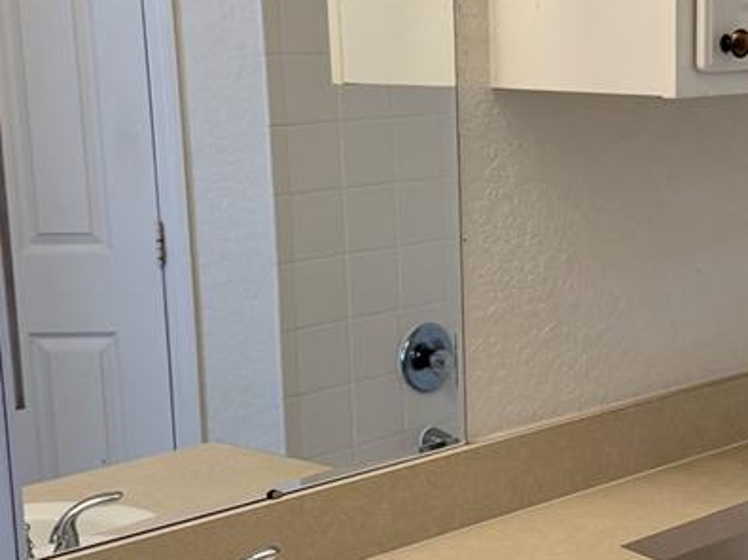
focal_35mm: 73
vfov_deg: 20.1
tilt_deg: -10.0
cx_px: 595
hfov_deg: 26.2
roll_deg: +0.7
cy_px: 337
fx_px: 1577
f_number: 1.78
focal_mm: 6.76
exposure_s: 1/120
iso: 125
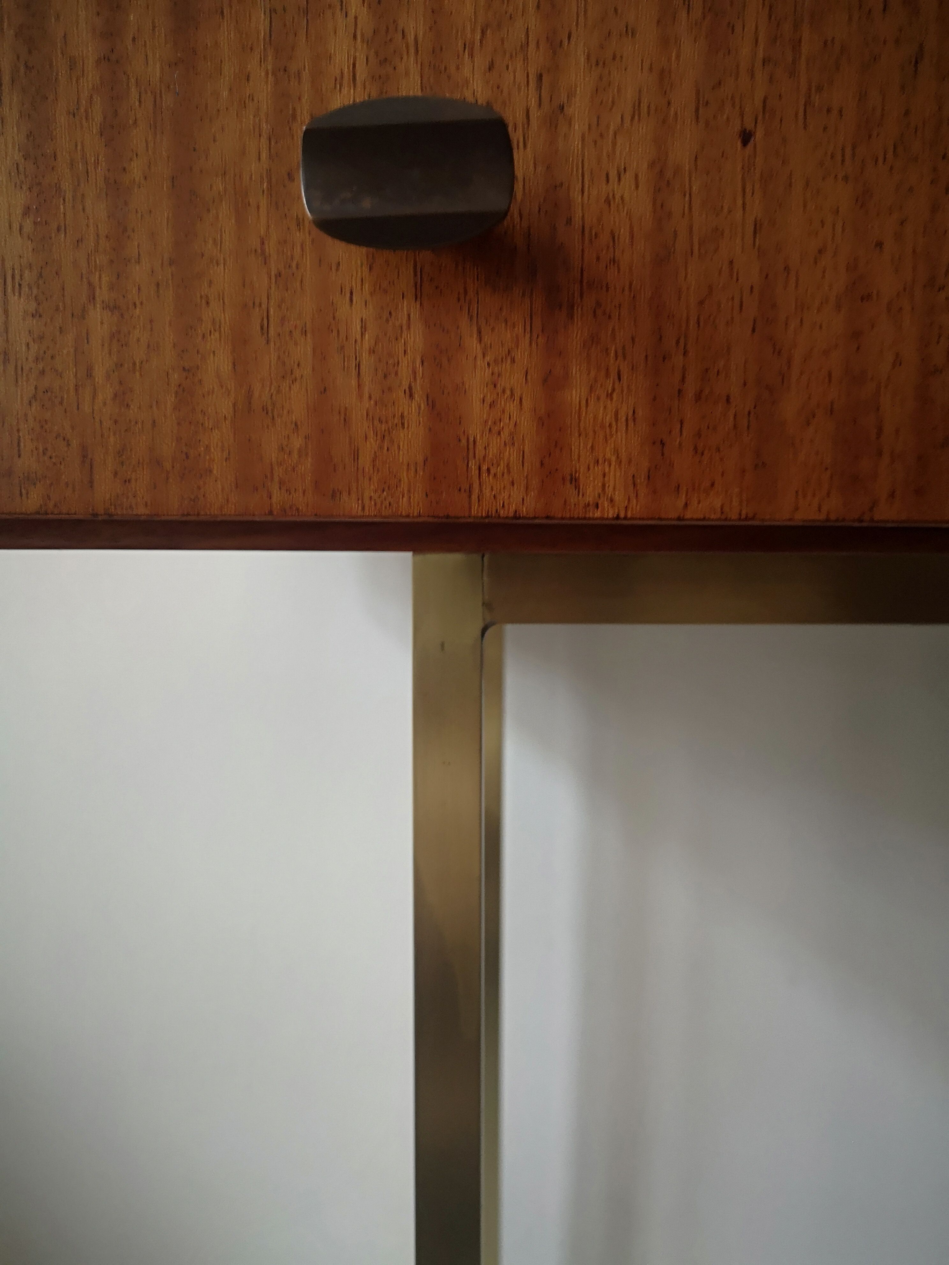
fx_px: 987
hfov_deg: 51.4
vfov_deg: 65.3
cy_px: 632
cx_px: 474
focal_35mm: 27
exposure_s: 1/33.3
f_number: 1.8
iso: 500
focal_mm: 3.95
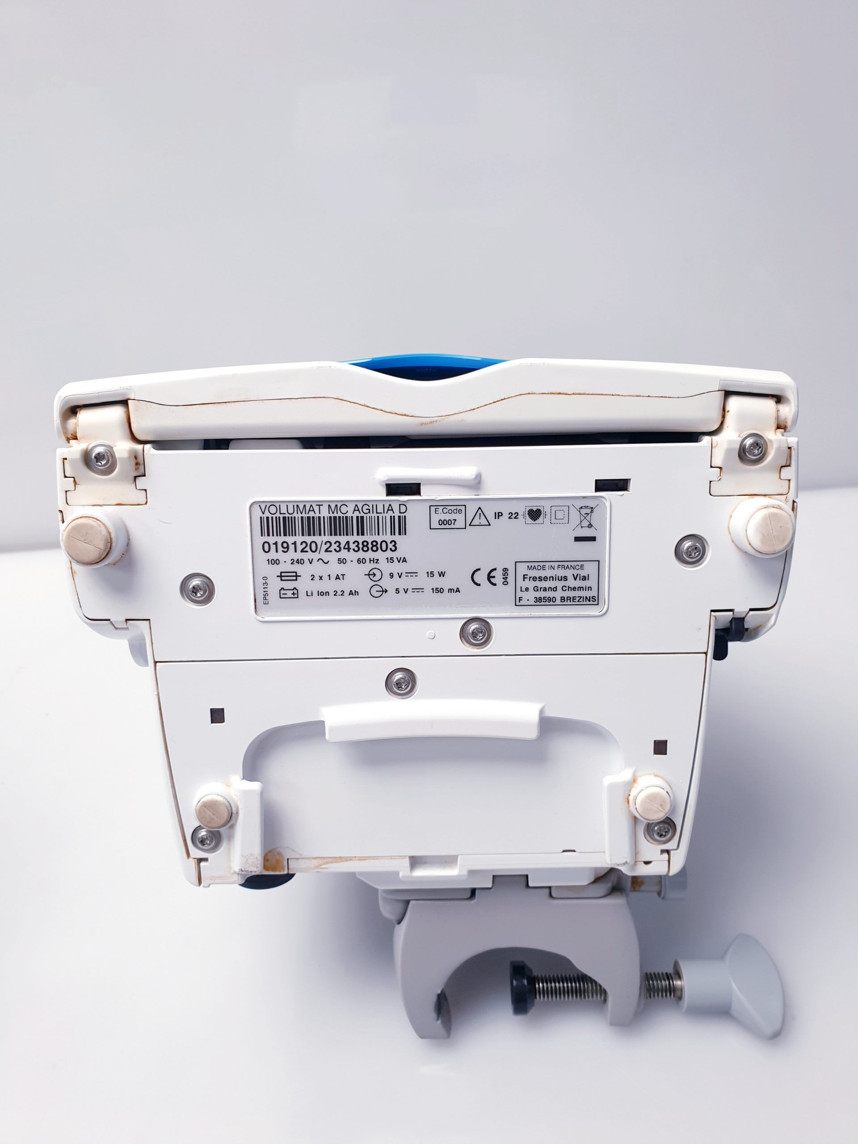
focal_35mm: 26
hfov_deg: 53.1
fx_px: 859
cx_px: 429
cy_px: 572
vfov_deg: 67.3
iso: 64
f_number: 2.4
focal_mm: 4.3
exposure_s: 1/50
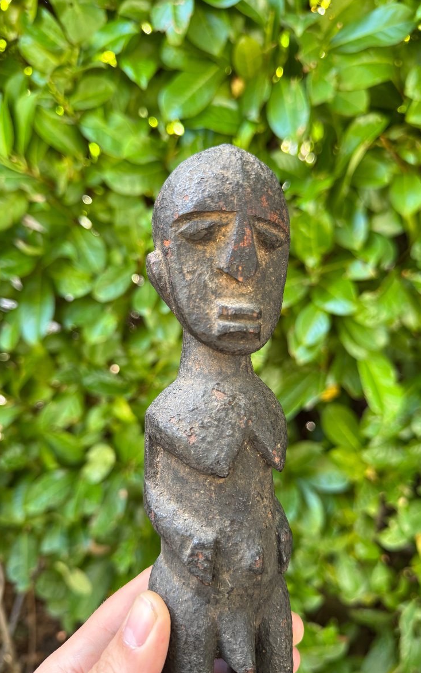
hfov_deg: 47.6
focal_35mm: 26
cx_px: 219
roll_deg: -2.6
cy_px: 342
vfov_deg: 70.4
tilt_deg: -19.8
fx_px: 477
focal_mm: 6.76
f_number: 1.78
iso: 160
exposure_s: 1/121
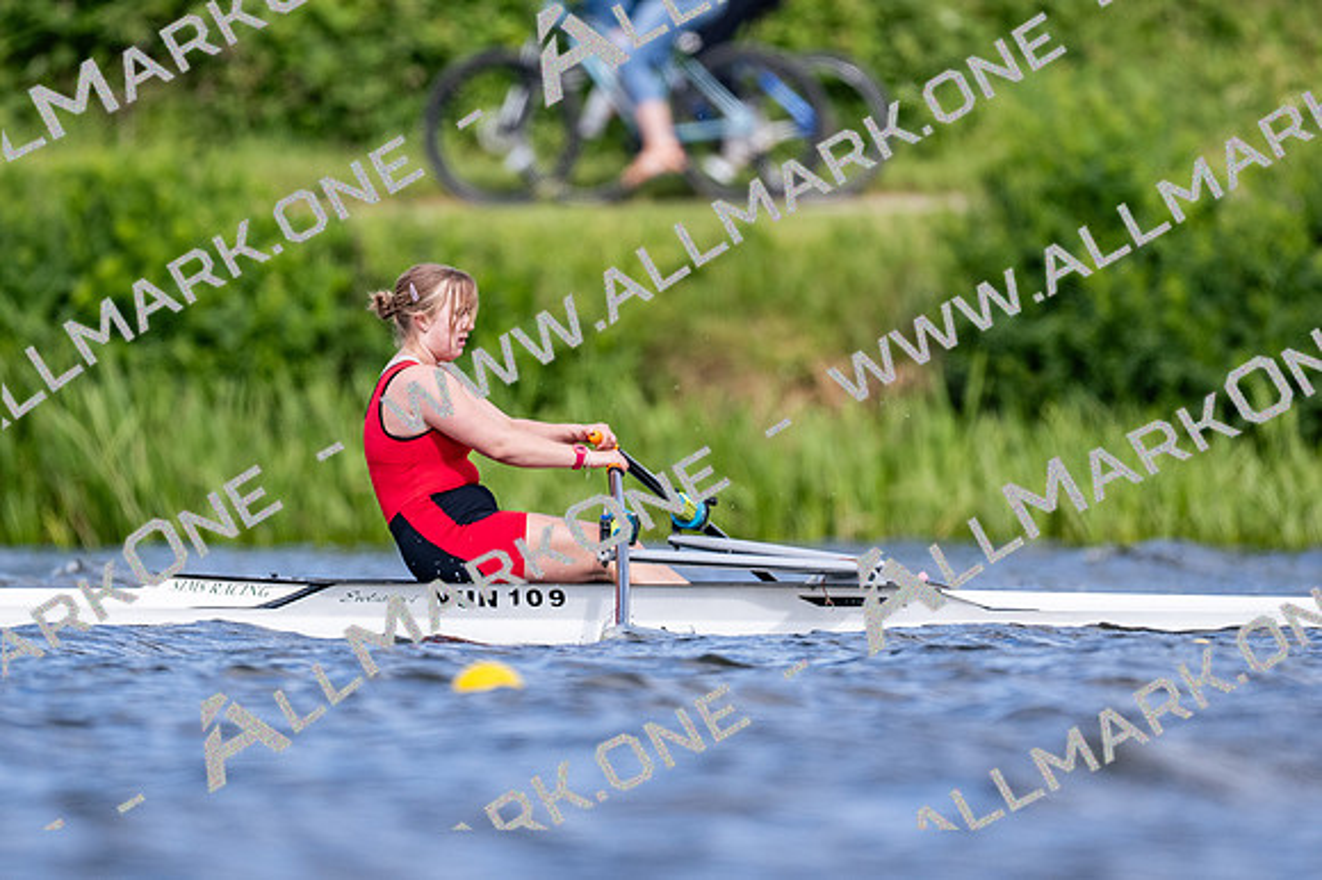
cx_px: 661
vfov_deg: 1.5
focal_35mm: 900
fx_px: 33030
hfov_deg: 2.3
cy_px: 440
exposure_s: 1/2500
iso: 360
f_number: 4
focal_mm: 600
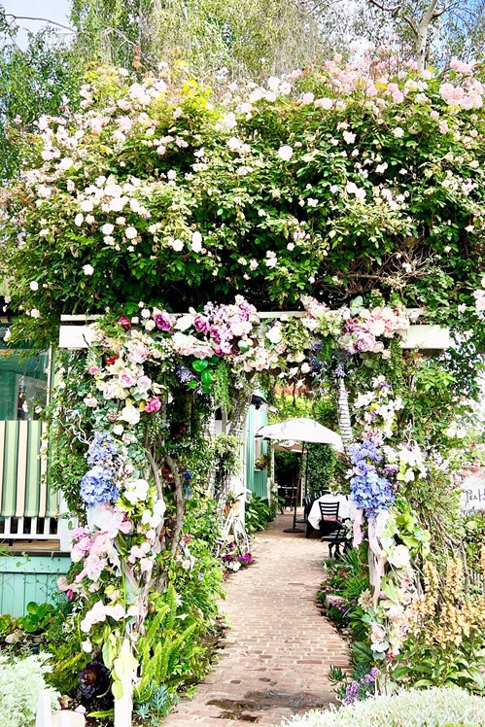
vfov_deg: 51.9
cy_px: 357
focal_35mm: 37
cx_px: 247
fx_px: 747
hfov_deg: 36.0
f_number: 1.5
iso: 50
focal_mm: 5.7
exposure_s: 1/1029
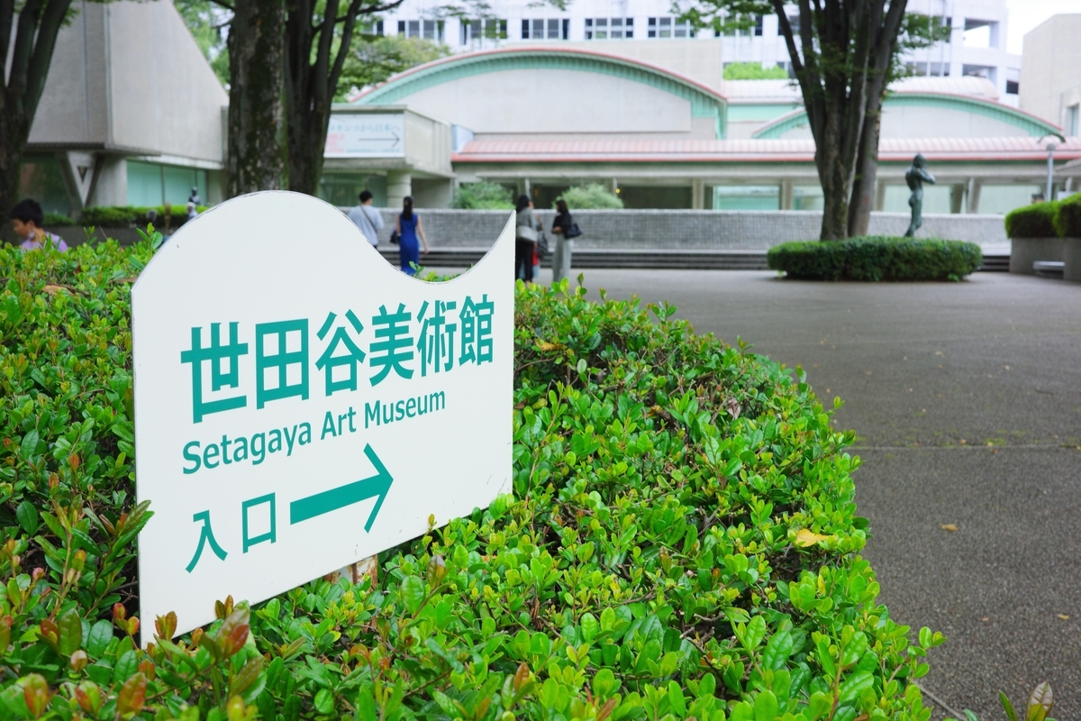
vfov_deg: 33.4
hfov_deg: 48.5
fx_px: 1201
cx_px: 540
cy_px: 360
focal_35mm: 40
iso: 200
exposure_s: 1/60
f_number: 6.3
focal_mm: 26
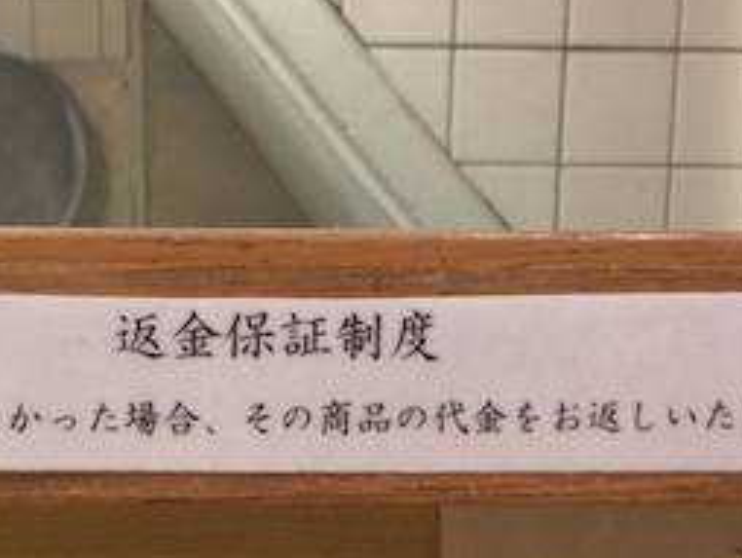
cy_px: 484
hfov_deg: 32.5
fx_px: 1266
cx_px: 275
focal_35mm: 59
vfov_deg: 24.3
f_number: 2.2
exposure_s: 1/30
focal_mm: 4.12
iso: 125
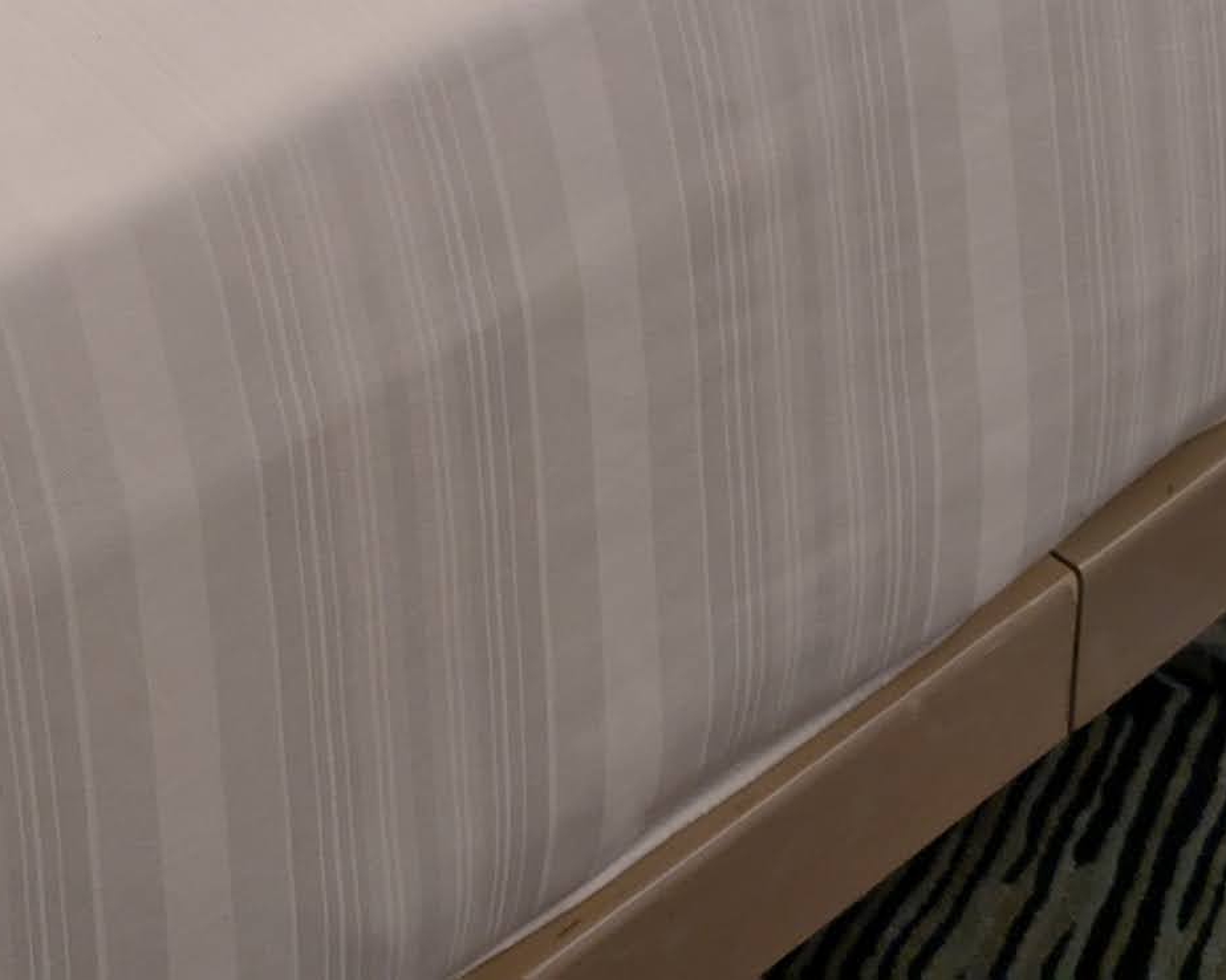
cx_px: 178
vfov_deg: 11.2
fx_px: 4245
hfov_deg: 16.3
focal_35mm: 117
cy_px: -1317
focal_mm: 6.9
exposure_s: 1/70.1
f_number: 1.68
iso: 134
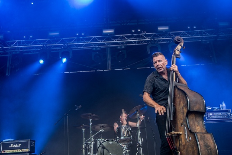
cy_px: 81
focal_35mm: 43
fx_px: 277
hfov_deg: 45.1
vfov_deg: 31.2
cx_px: 90
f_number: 2.8
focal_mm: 32
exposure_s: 1/100
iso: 125
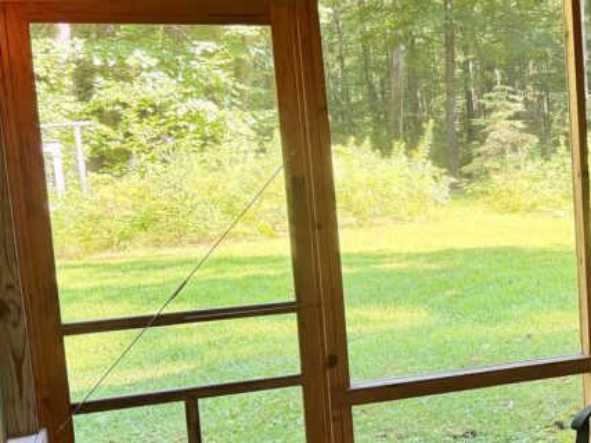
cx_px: 615
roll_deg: +3.0
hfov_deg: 29.6
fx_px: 1024
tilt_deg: -7.4
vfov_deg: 24.4
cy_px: 266
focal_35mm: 60
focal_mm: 6.76
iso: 200
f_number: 1.78
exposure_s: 1/123
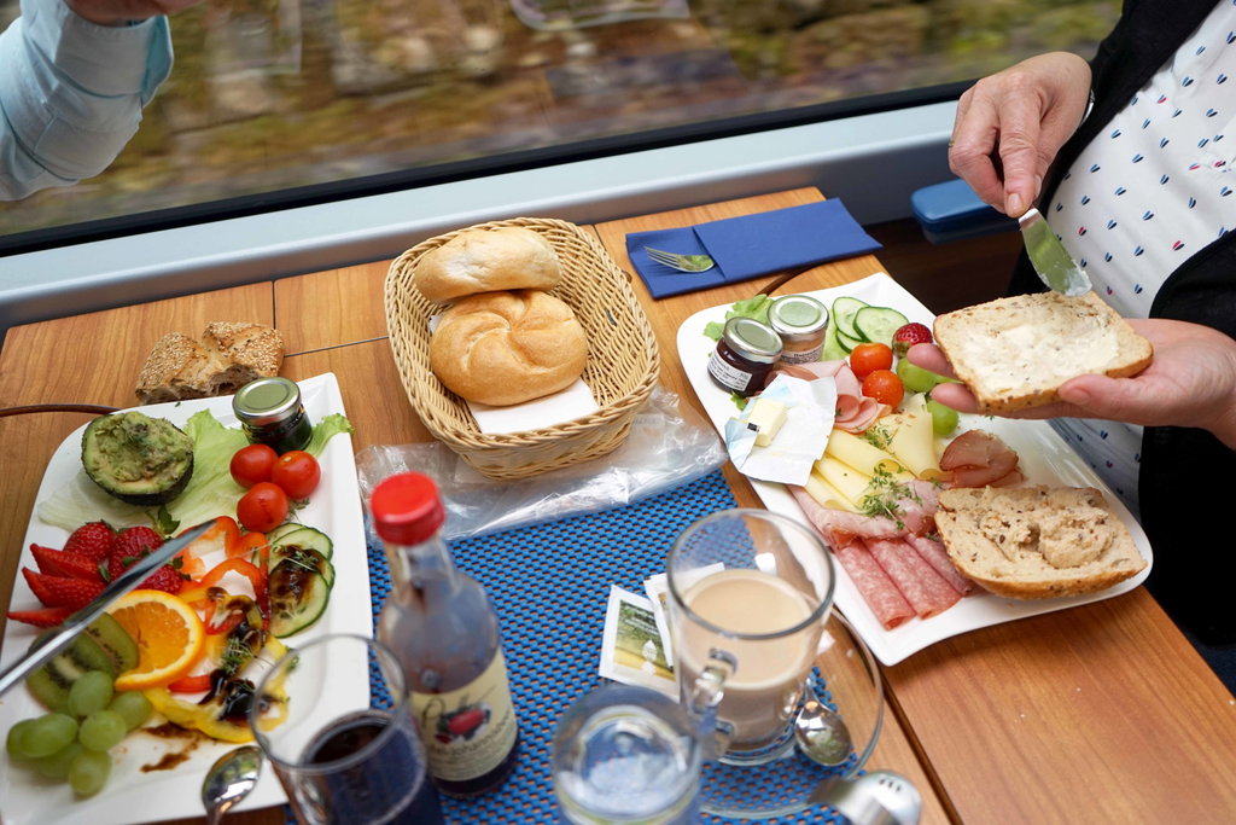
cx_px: 618
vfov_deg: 43.6
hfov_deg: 61.9
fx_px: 1030
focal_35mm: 30
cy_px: 412
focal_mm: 30
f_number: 4
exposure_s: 1/160
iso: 250
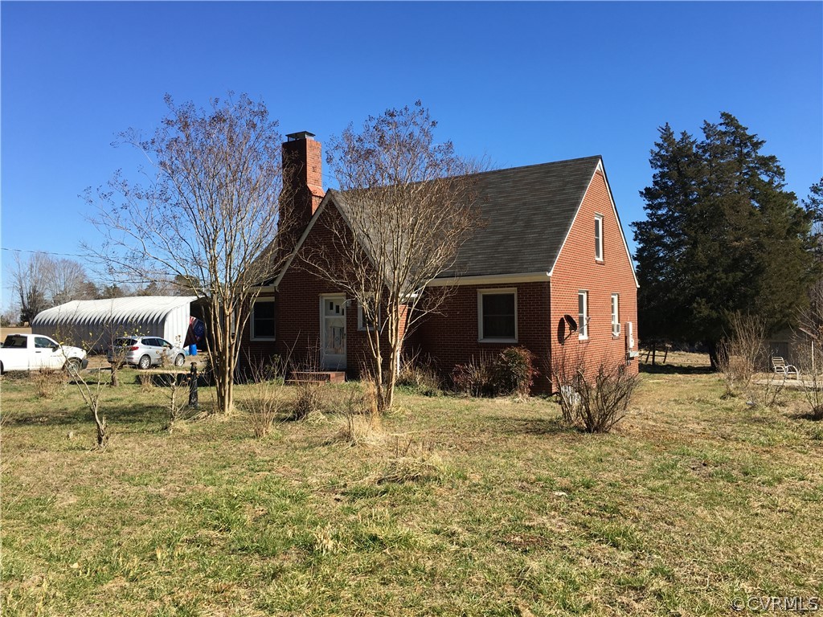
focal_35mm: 29
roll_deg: +0.3
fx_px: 689
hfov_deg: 61.7
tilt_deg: +1.3
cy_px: 308
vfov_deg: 48.2
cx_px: 412
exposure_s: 1/1131
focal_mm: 4.15
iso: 25
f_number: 2.2
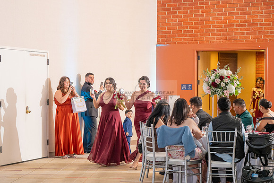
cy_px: 117
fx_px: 680
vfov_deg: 15.3
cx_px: 99
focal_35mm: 89
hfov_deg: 22.7
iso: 1600
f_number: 3.2
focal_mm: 70
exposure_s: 1/200
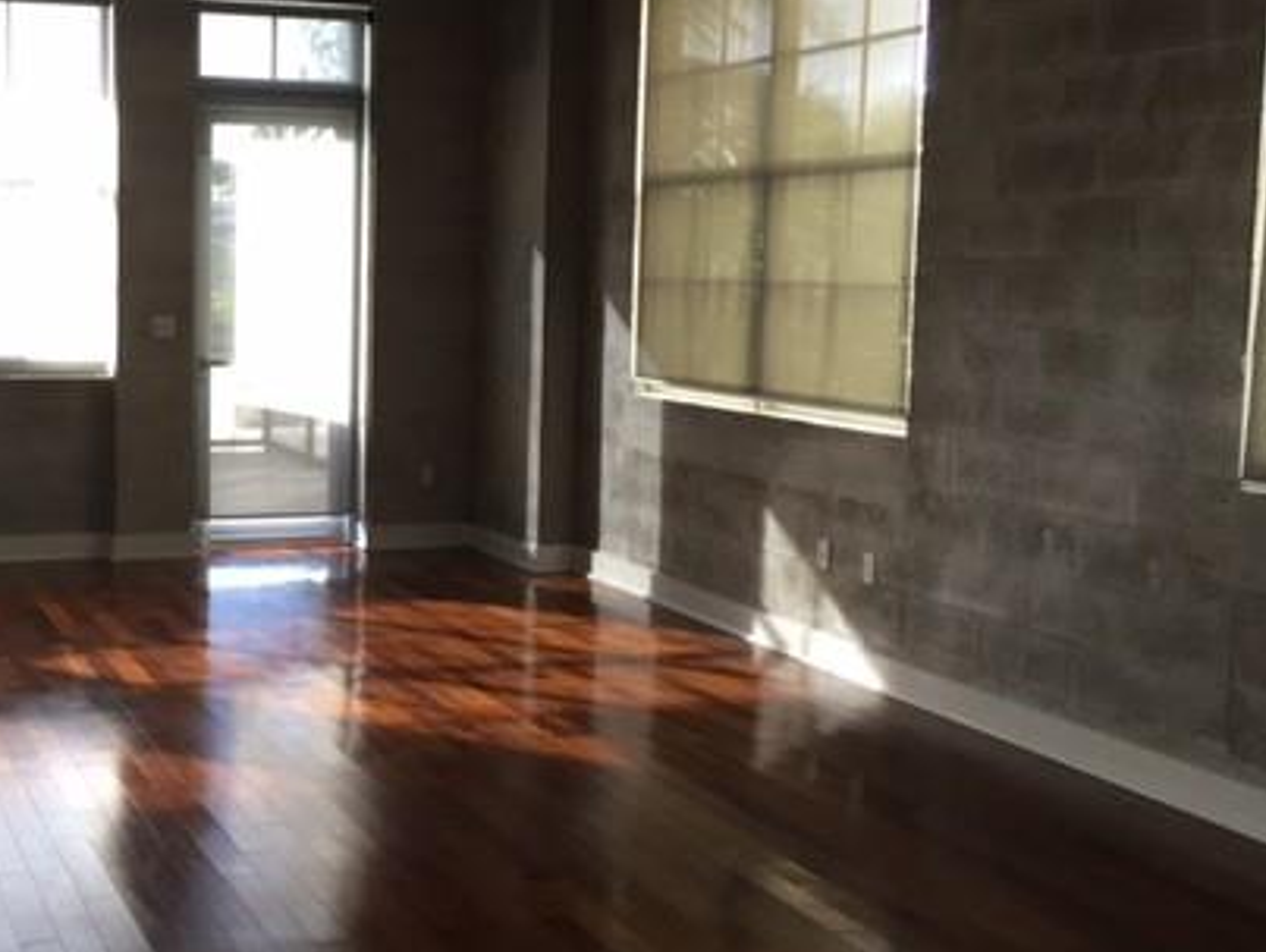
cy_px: 427
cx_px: 286
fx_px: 1684
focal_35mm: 46
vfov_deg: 31.5
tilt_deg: -5.8
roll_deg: -1.2
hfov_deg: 39.8
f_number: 2.2
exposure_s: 1/30
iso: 100
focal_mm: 4.15
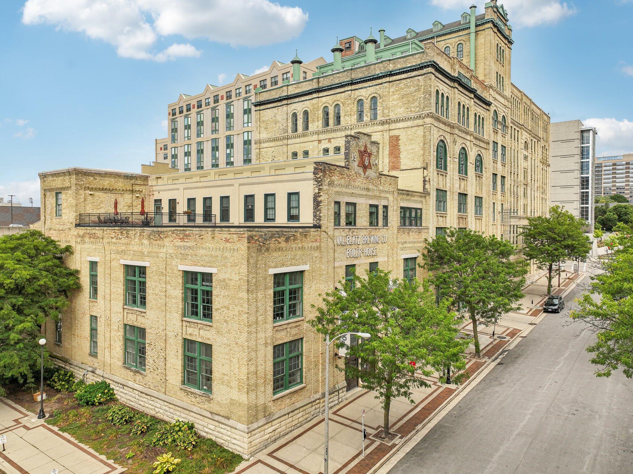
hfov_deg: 71.6
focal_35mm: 24
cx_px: 316
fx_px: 439
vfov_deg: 56.8
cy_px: 237
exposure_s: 1/1600
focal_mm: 12.3
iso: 100
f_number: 2.8
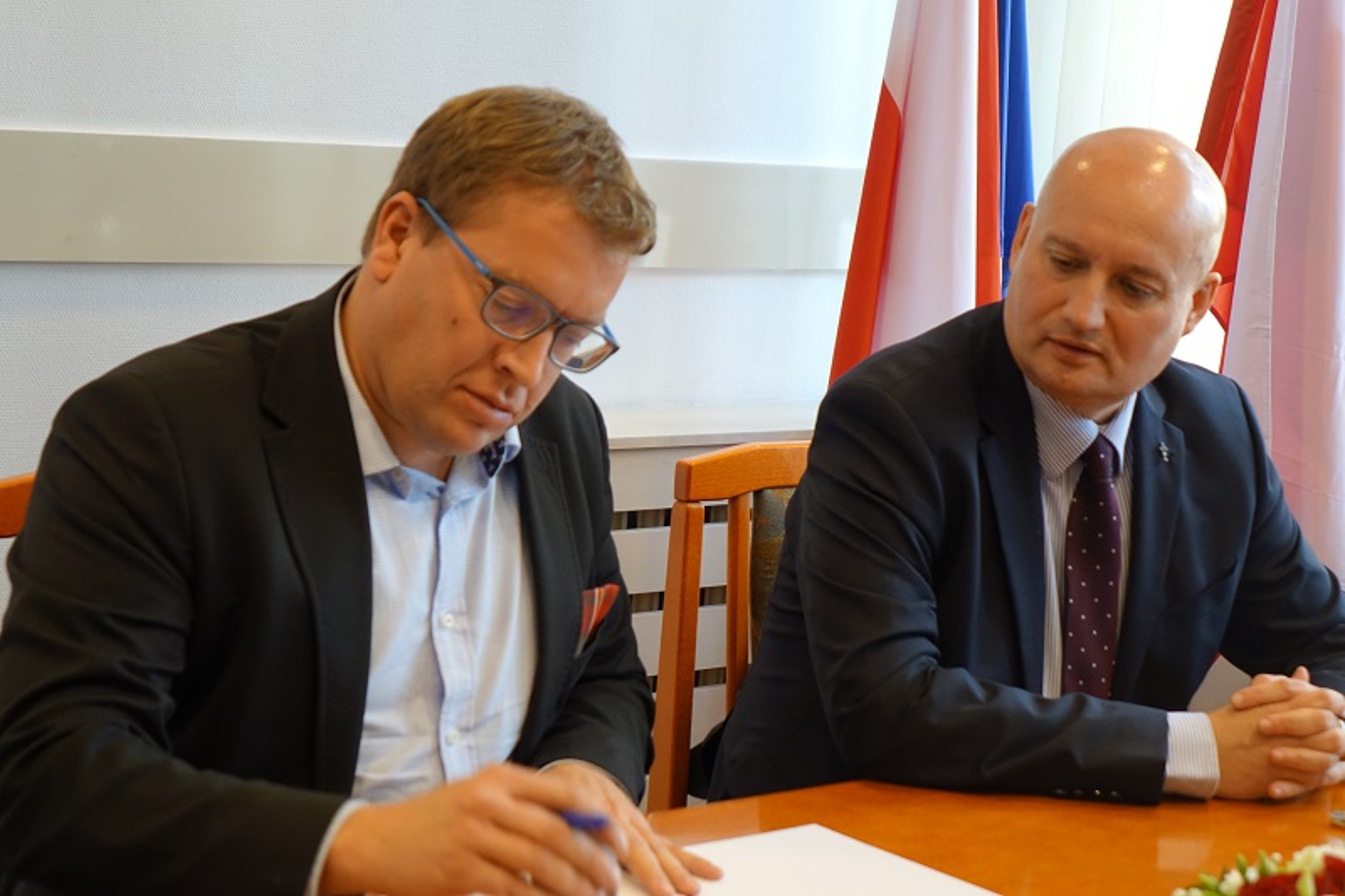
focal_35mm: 69
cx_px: 672
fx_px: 2577
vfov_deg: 19.7
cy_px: 448
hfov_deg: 29.2
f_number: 2.8
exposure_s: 1/80
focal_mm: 25.23
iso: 320
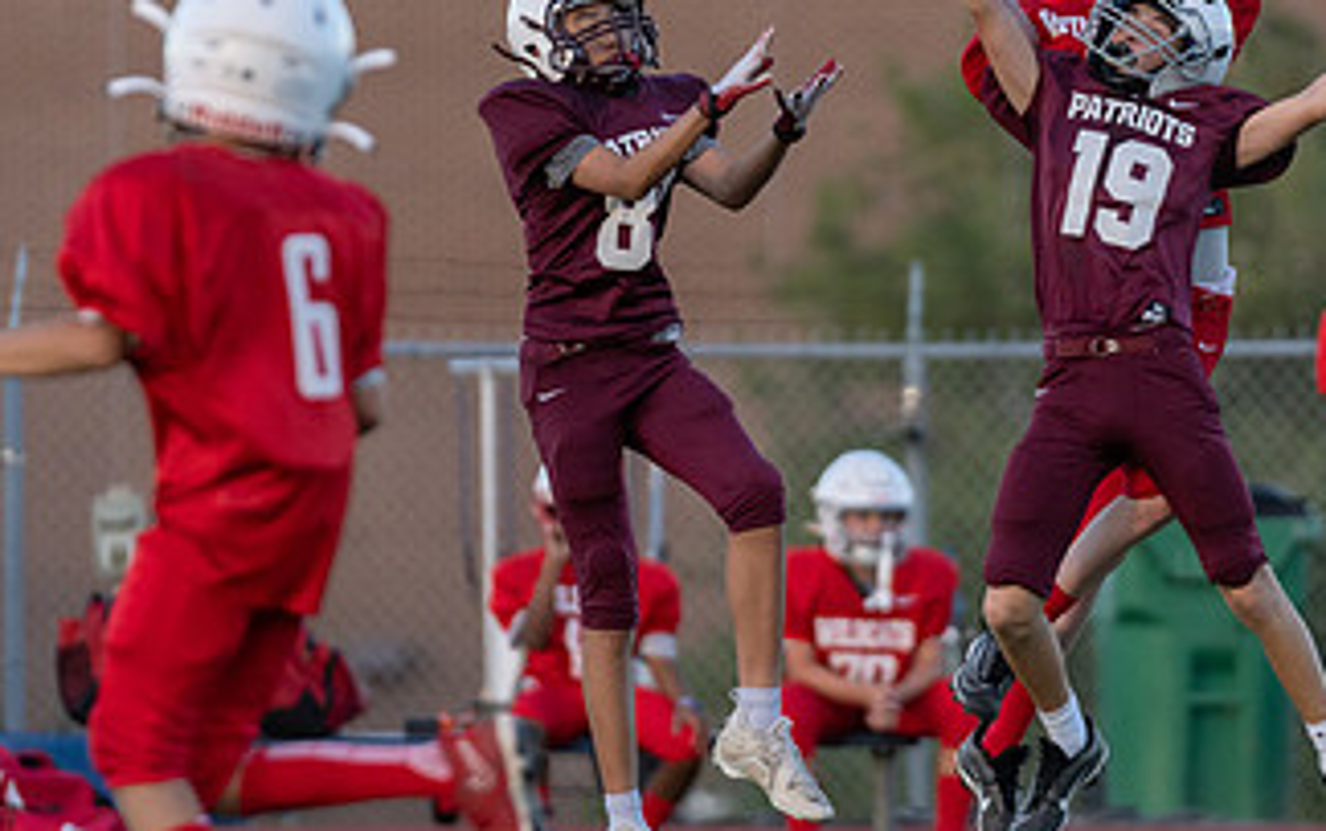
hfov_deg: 3.7
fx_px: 20504
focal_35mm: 567
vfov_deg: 2.3
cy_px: 469
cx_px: 856
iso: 400
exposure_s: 1/1250
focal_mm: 200
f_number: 2.8
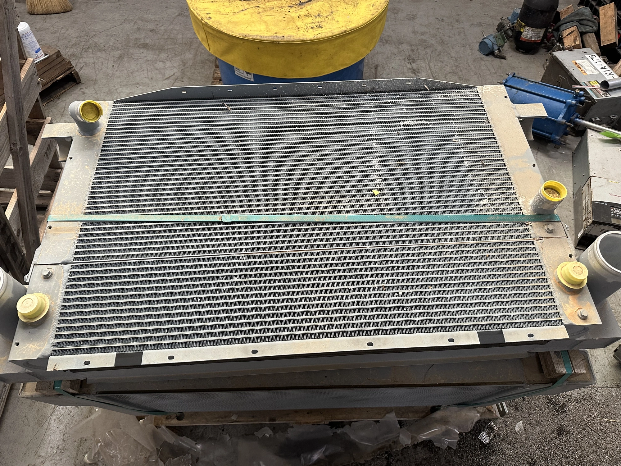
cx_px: 310
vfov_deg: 56.8
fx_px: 431
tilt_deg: -53.5
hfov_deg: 71.6
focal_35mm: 24
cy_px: 233
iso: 250
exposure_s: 1/83
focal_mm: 6.86
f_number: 1.78
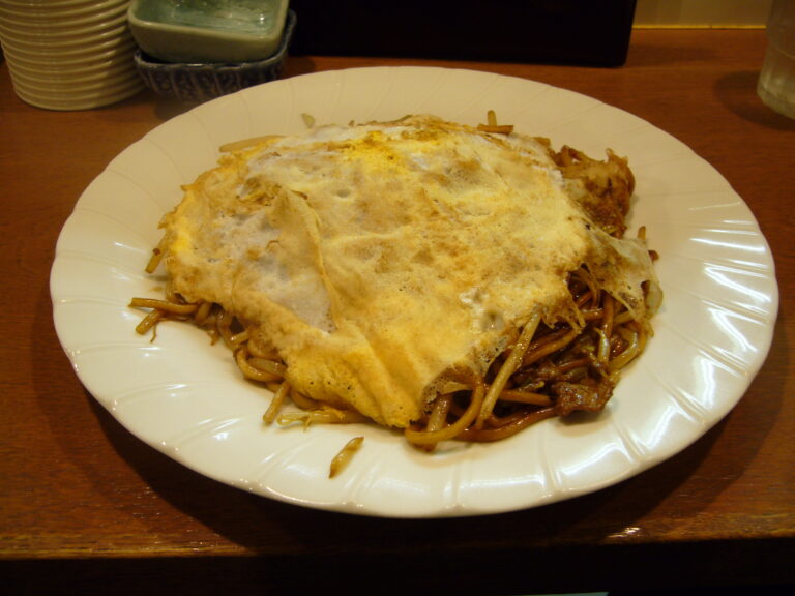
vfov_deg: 40.7
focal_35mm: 35
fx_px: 804
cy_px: 298
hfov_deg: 52.6
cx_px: 398
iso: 100
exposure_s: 1/15
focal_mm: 5.8
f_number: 2.8
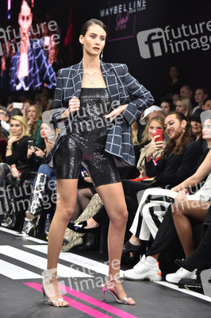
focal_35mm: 100
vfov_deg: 20.4
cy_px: 159
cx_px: 106
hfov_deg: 13.7
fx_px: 881
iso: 1600
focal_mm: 100
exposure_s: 1/160
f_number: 5.6
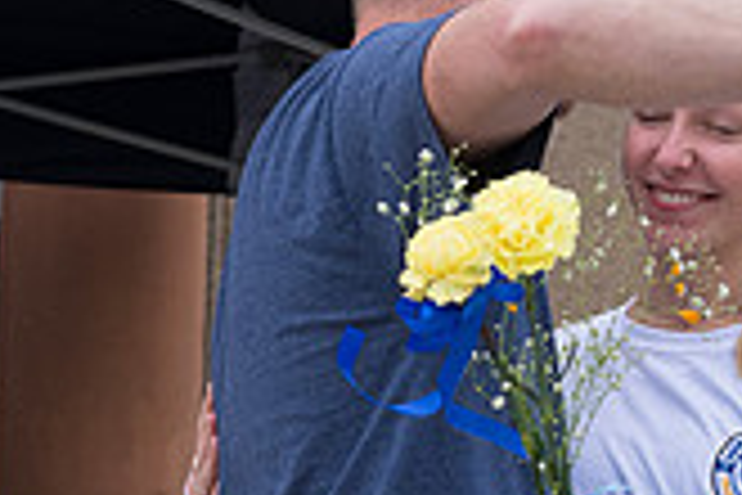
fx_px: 2906
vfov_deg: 9.7
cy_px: 421
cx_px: 427
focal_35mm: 141
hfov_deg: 14.5
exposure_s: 1/800
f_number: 6.3
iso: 1000
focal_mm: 40
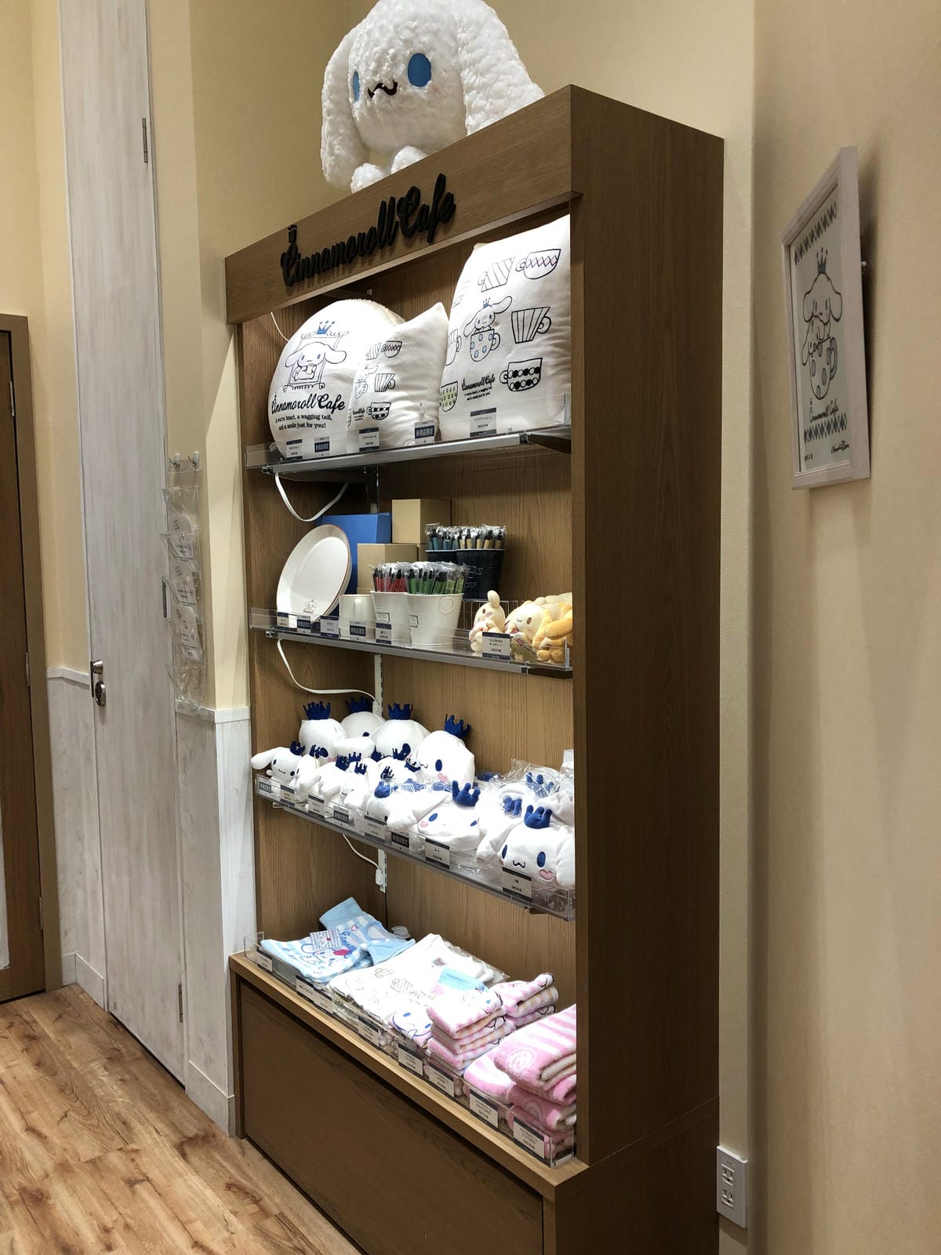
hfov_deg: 49.7
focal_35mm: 28
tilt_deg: -6.7
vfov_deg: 63.4
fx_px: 1015
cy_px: 628
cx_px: 470
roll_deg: +0.0
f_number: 1.8
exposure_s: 1/50
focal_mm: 3.99
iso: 25
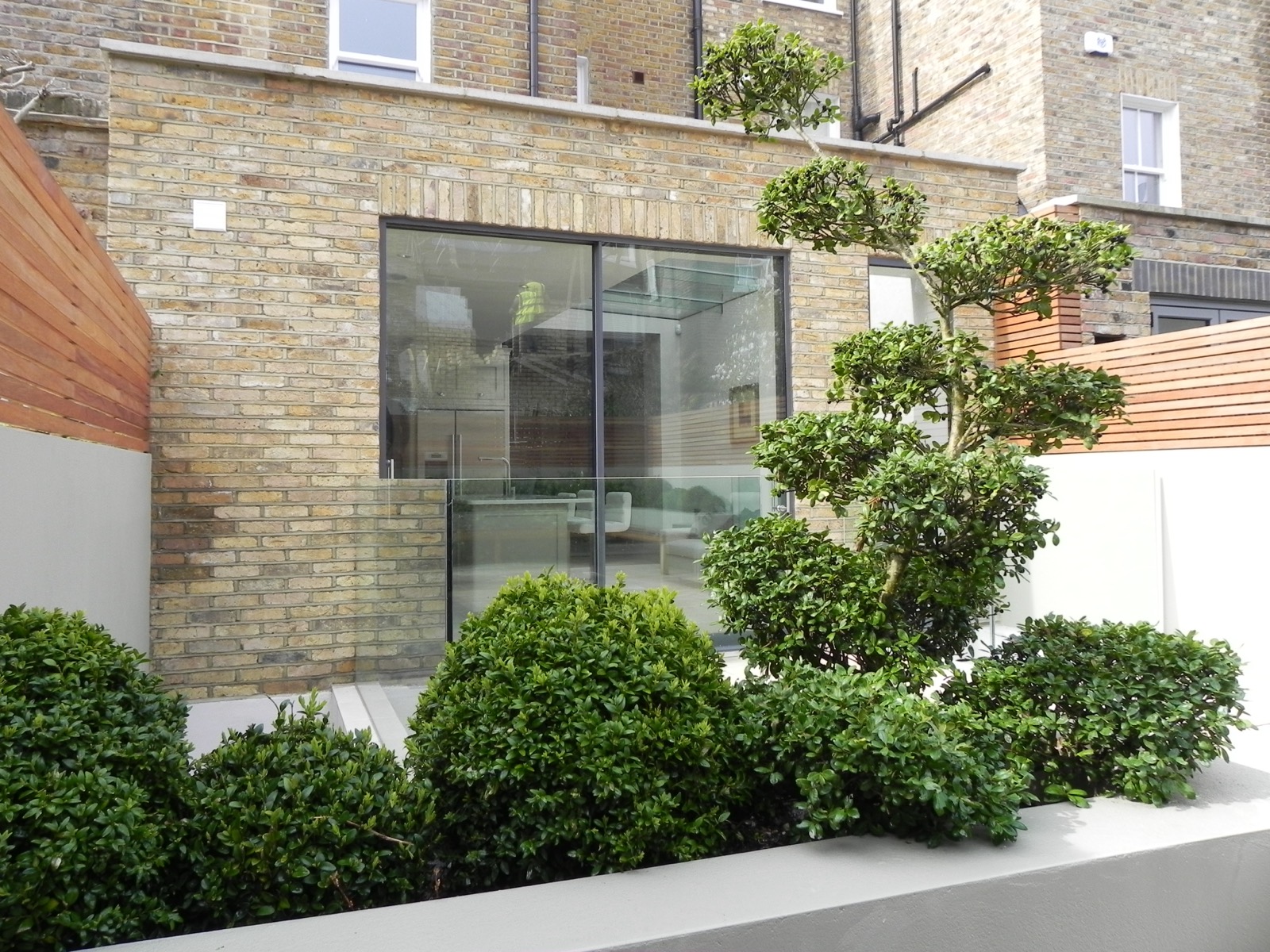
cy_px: 476
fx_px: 954
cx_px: 635
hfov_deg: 67.3
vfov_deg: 53.1
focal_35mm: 26
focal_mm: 4.6
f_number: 5
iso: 160
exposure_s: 1/186
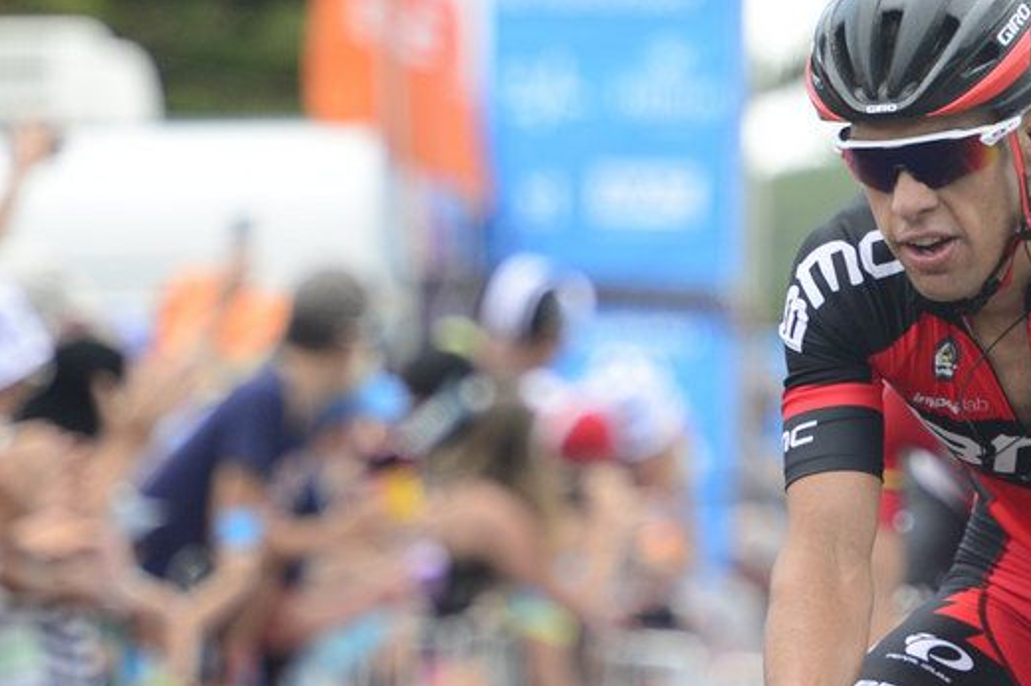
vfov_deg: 2.0
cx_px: 1061
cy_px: 371
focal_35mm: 692
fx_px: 19805
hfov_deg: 3.0
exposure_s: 1/1000
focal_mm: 300
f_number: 5.6
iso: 1250
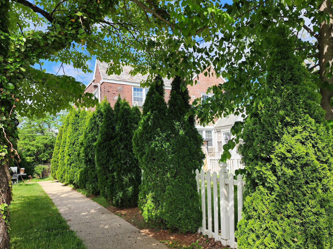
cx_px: 168
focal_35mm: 27
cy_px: 134
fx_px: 260
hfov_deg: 65.3
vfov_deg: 51.3
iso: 12
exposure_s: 1/439
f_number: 1.8
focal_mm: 6.4
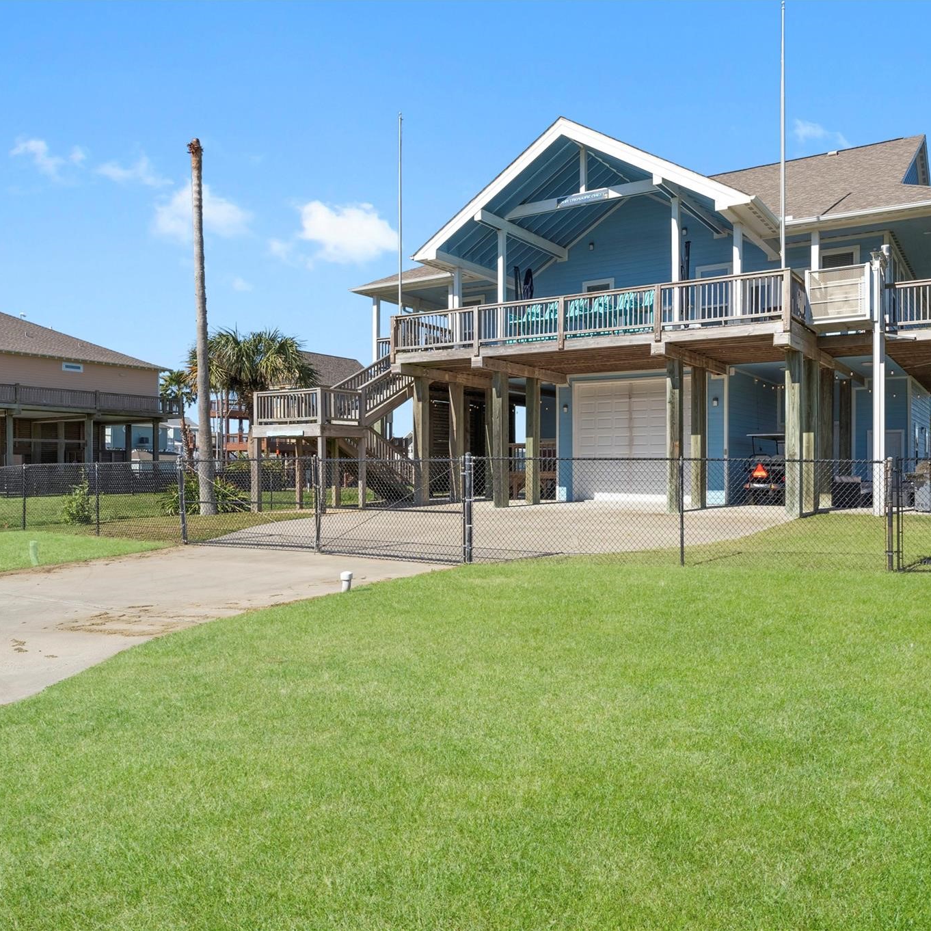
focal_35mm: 24
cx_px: 599
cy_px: 465
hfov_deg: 64.3
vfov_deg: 65.5
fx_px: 723
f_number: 8
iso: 800
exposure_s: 1/1000
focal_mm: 18.6
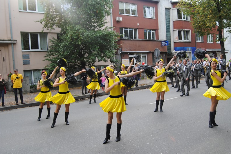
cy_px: 79
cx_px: 116
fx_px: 199
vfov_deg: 42.3
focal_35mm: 31
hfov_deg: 60.3
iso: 180
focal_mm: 20
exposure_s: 1/125
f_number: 5.6
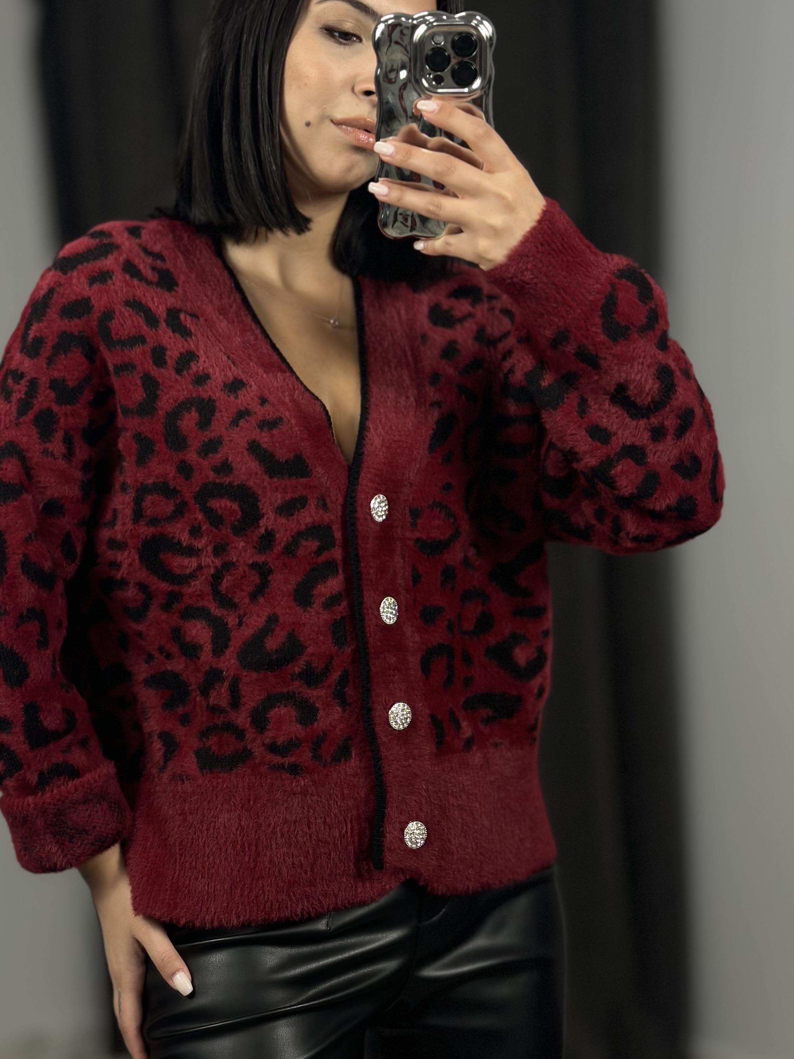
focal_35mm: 61
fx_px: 1865
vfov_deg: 31.7
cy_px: 560
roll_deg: +4.2
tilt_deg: -26.8
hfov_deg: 24.0
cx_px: 294
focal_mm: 6.86
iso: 160
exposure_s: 1/100
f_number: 1.78
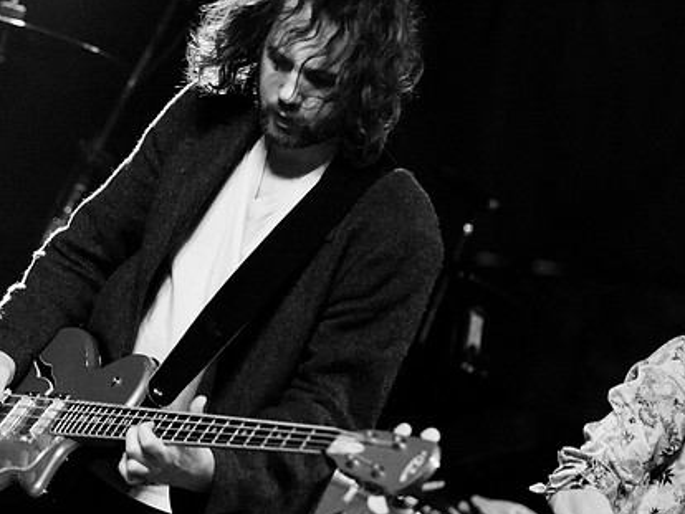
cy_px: 244
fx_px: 4633
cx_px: 242
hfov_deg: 8.5
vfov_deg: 6.4
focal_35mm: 234
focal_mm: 116
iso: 1250
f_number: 2.8
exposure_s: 1/160
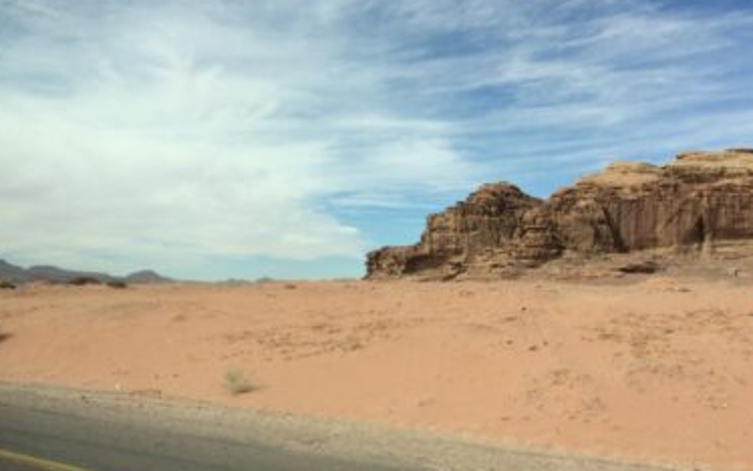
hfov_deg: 56.7
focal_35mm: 34
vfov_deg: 37.2
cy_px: 274
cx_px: 372
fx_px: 698
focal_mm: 4.12
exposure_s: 1/2740
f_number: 2.2
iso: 32
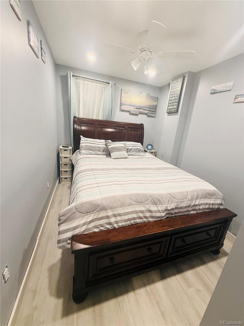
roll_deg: -6.3
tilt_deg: -12.9
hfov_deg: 85.7
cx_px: 122
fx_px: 132
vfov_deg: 102.1
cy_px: 163
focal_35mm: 14
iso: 200
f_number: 2.2
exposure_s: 1/60
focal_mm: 2.22
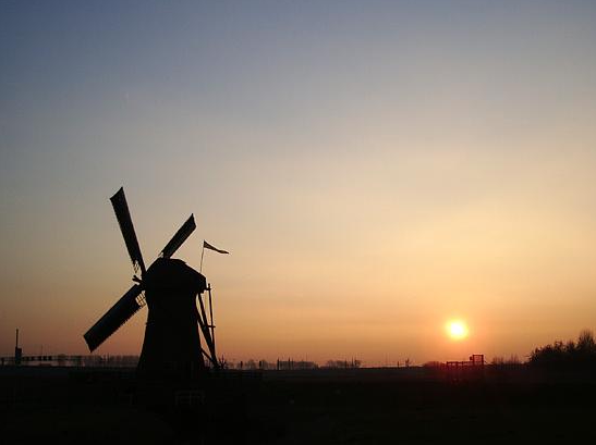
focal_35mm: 42
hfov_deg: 44.8
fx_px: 722
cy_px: 224
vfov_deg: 34.3
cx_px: 303
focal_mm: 6.8
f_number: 4.6
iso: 50
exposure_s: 1/400
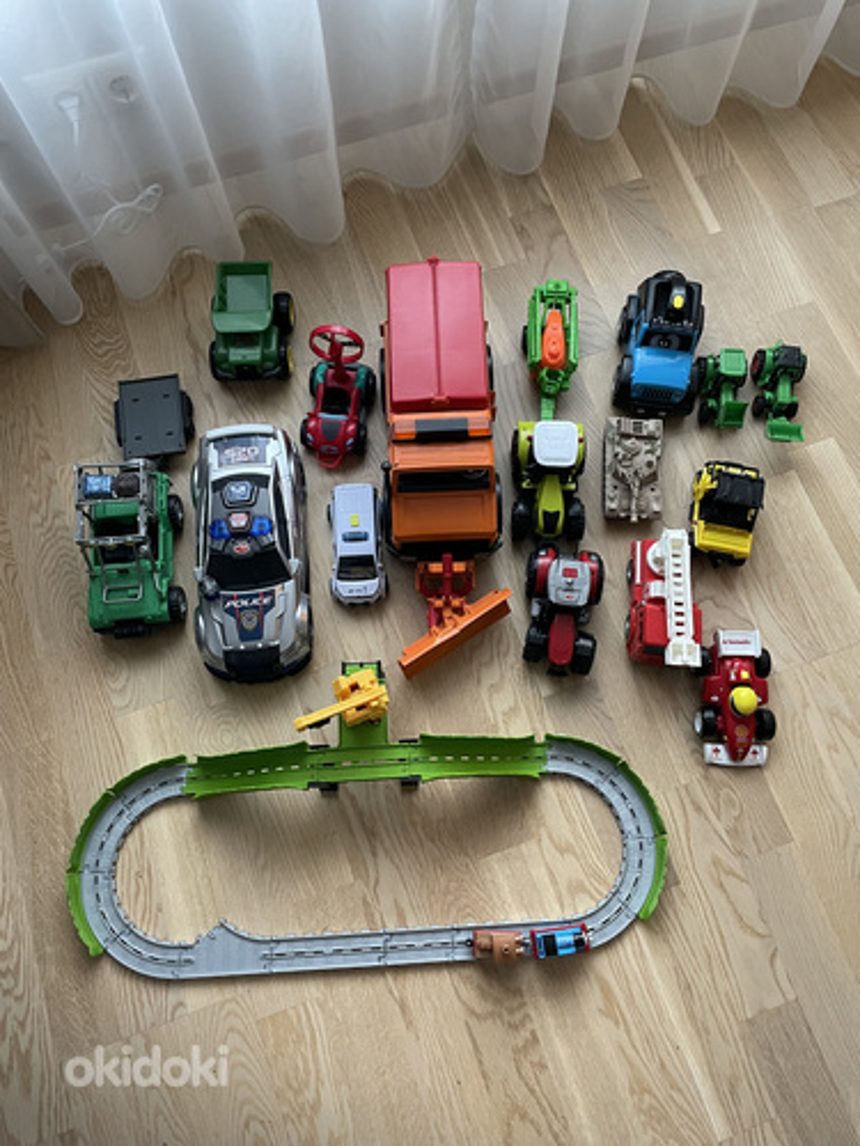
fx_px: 861
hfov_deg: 53.1
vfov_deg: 67.3
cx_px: 430
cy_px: 573
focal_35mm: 26
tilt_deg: -72.2
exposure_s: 1/60
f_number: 1.6
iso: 400
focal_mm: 4.2
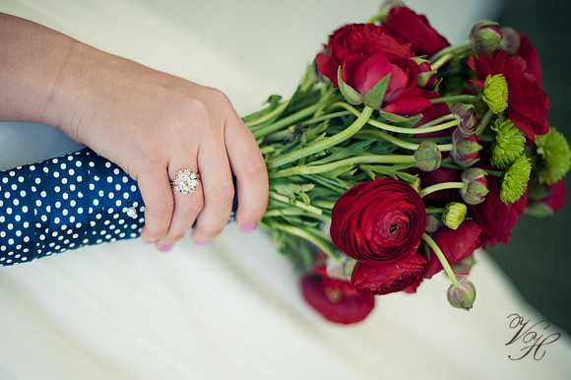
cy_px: 190
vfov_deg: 27.0
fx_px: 793
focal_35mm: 50
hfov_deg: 39.6
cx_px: 286
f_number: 1.4
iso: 200
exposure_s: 1/2000
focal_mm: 50
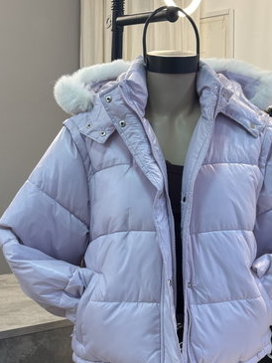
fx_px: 733
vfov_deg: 27.6
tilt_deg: -5.9
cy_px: 232
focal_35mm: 70
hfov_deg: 21.0
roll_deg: +1.1
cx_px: 174
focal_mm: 6.76
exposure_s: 1/100
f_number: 1.78
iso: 80
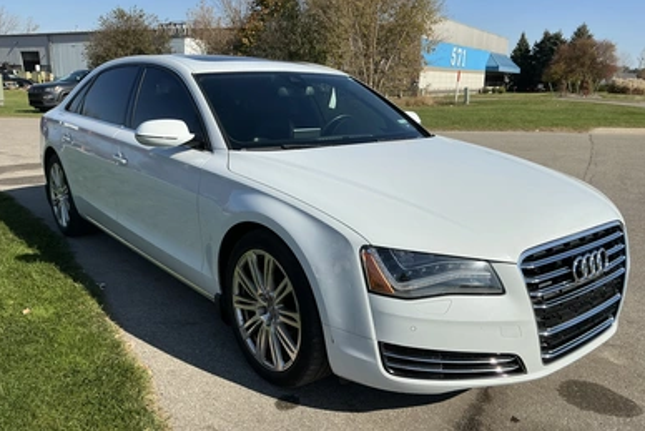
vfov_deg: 43.6
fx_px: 538
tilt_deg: -15.2
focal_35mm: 30
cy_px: 243
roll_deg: -0.3
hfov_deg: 61.9
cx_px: 327
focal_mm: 3
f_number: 1.8
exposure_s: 1/2801
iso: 25
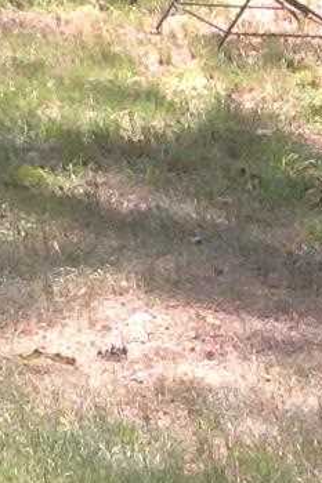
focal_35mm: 269
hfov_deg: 5.1
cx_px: 129
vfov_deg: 7.7
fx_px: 3612
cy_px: 177
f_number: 2.4
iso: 50
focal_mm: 4.28
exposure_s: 1/351
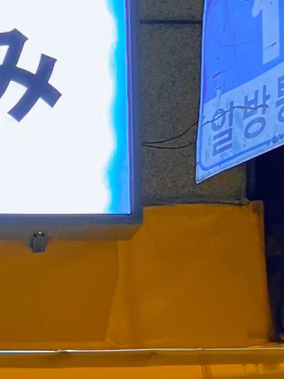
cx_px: -183
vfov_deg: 11.8
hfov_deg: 8.9
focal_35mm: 162
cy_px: 514
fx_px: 1772
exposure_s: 1/60
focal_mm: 3.99
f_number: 1.8
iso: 80
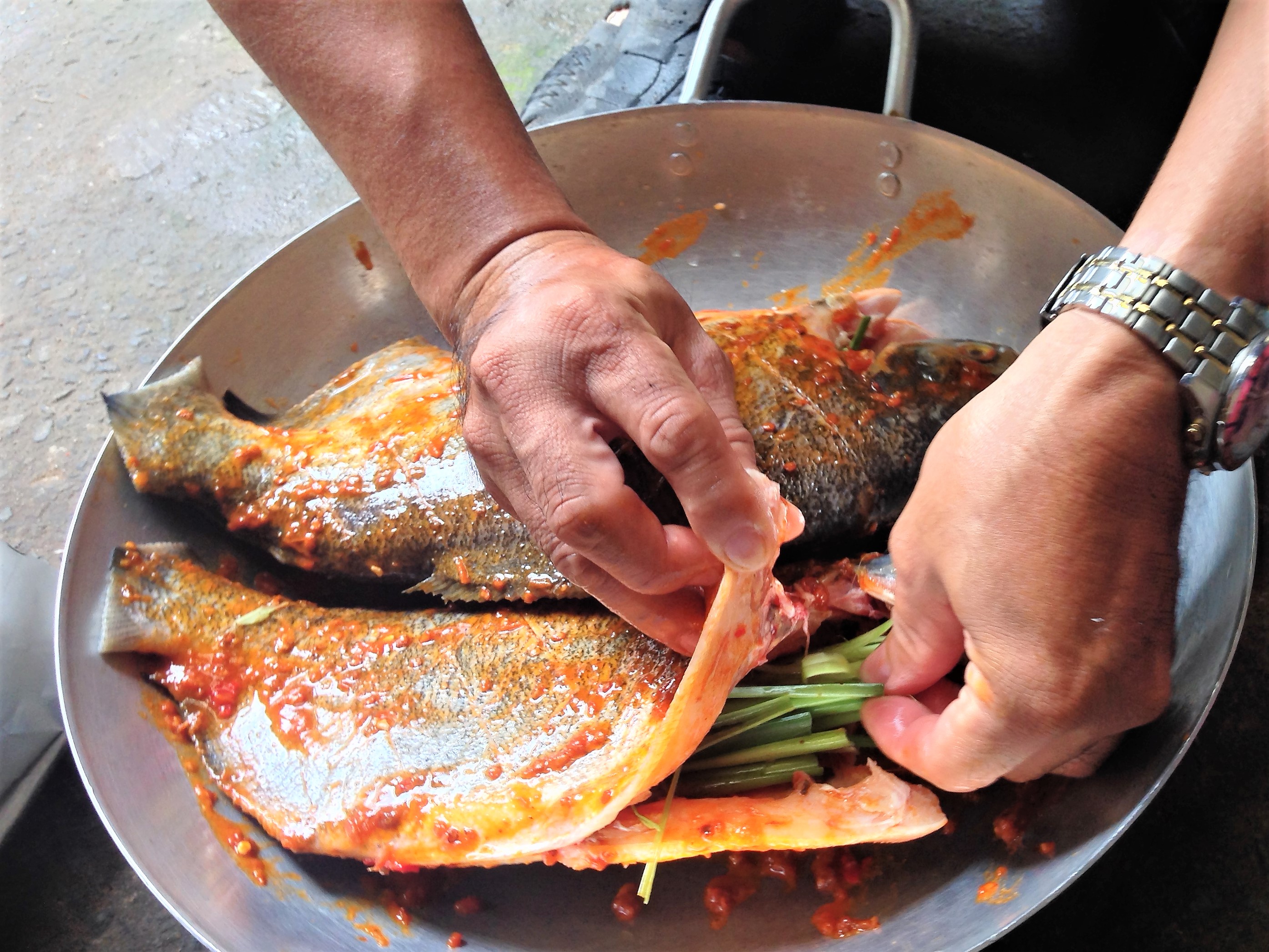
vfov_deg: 42.9
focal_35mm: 33
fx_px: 1210
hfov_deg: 55.4
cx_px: 634
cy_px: 476
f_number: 2.4
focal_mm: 4.12
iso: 50
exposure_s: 1/40
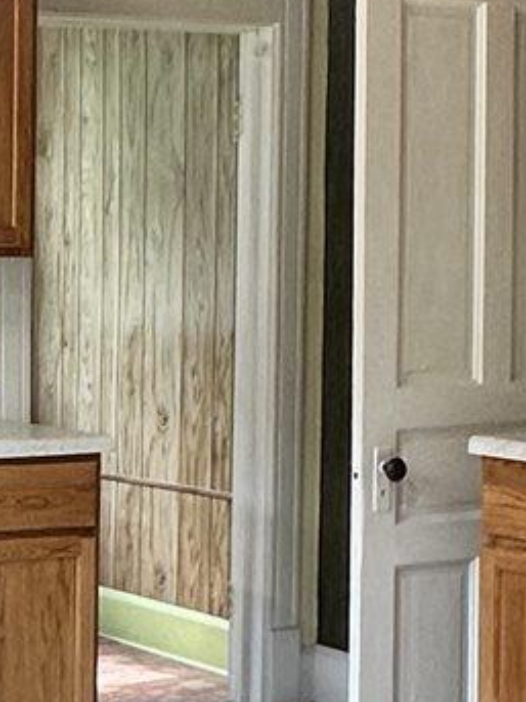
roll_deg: -2.1
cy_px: 362
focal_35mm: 94
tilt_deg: -2.2
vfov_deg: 20.9
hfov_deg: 15.4
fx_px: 1906
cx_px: -10
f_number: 2.2
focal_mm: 2.22
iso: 160
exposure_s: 1/60
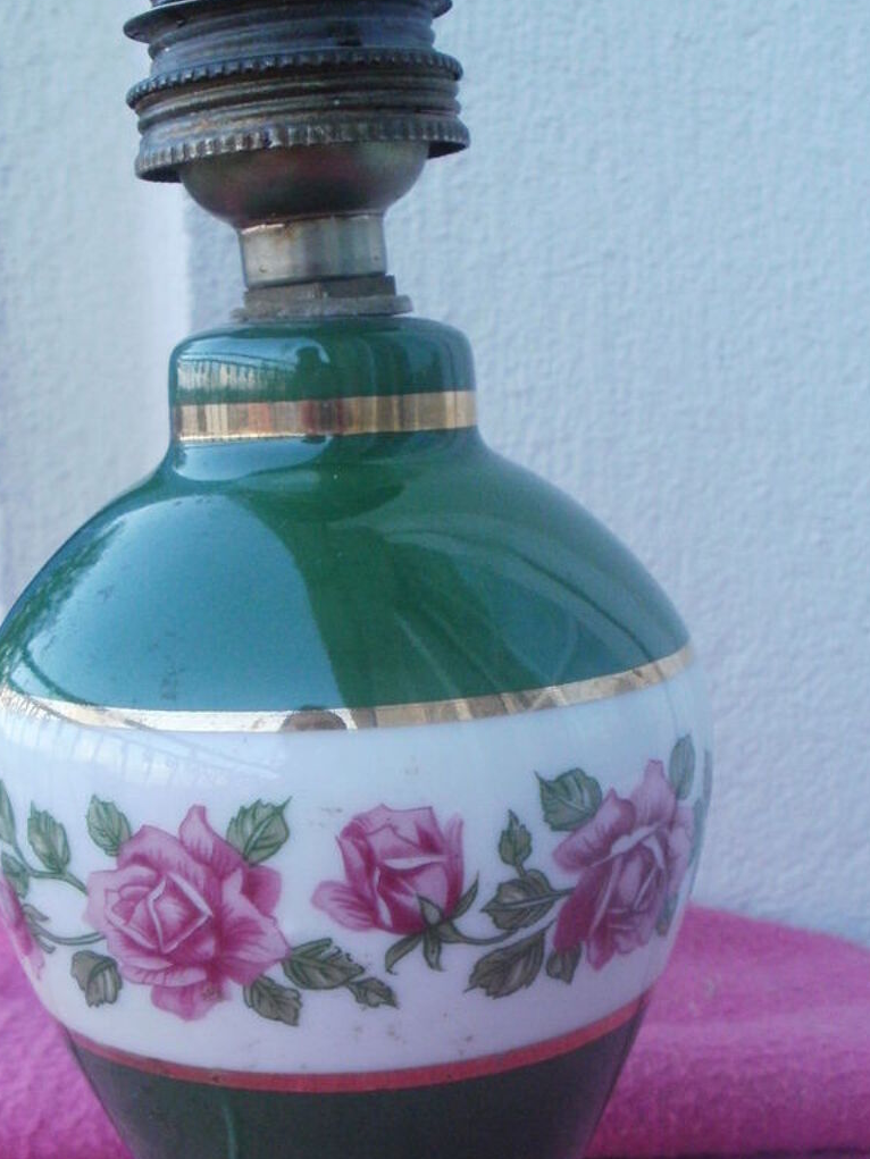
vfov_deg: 40.2
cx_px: 380
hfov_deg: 30.9
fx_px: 1575
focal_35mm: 47
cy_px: 703
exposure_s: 1/100
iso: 400
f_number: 5.6
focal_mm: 6.3
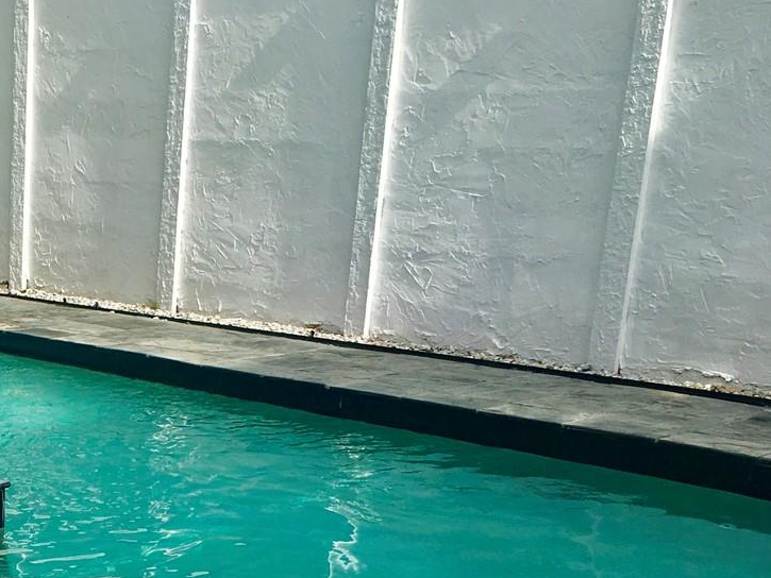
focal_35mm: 64
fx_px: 1426
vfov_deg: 22.1
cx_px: -67
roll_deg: -0.1
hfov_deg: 27.8
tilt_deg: -17.8
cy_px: 582
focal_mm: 4.15
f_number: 2.2
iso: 25
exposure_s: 1/1261
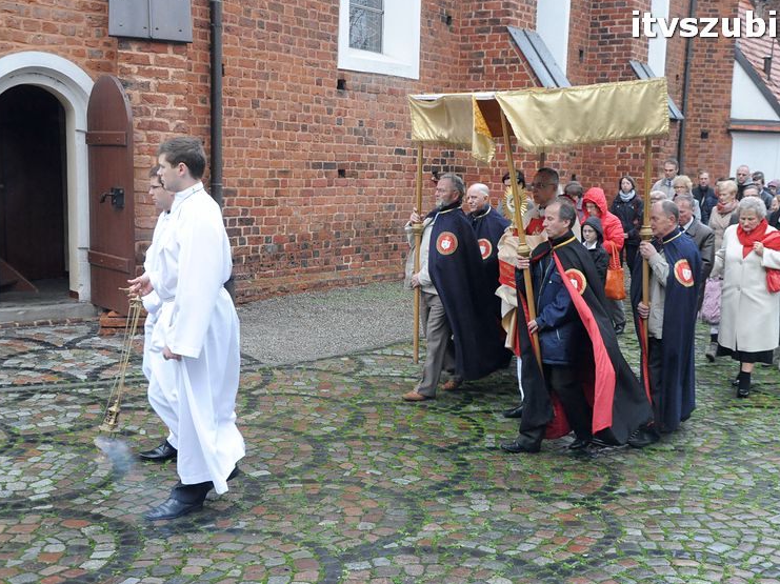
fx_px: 968
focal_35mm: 43
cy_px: 290
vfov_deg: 33.6
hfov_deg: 43.8
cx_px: 421
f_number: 7.1
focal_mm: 26
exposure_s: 1/200
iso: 1600
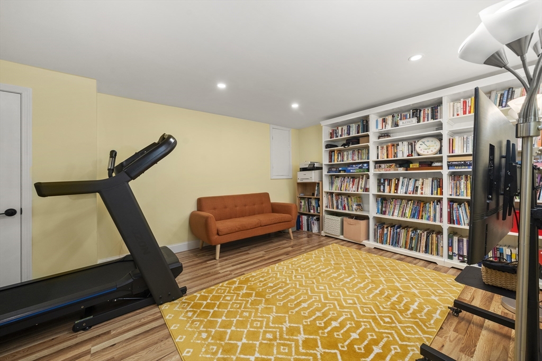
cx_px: 271
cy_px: 180
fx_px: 196
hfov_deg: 108.3
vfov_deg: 85.4
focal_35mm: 13
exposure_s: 1/20
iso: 320
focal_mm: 13
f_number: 7.1
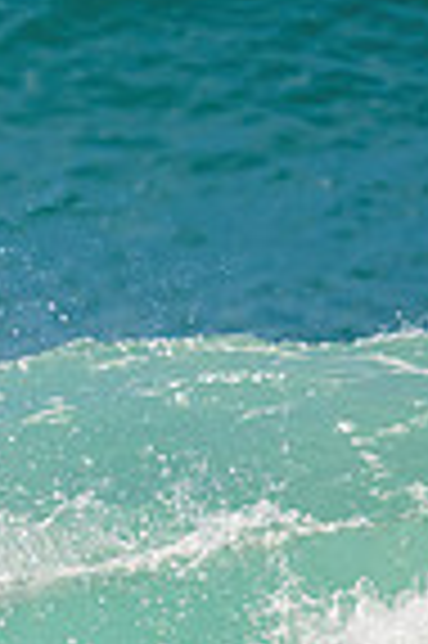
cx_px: -751
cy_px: 728
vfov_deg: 0.8
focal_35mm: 2680
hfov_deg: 0.5
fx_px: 47906
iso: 720
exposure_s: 1/2000
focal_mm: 560
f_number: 11
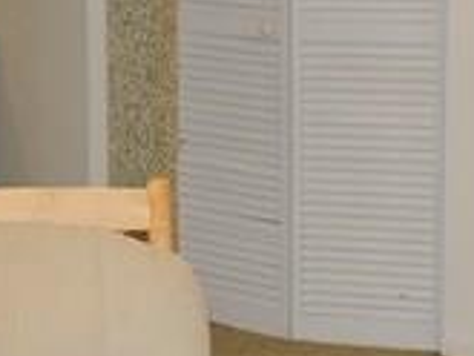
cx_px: 9
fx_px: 2042
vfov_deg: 10.0
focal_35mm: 149
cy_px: 172
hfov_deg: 13.1
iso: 180
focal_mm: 4.3
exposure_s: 1/30
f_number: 3
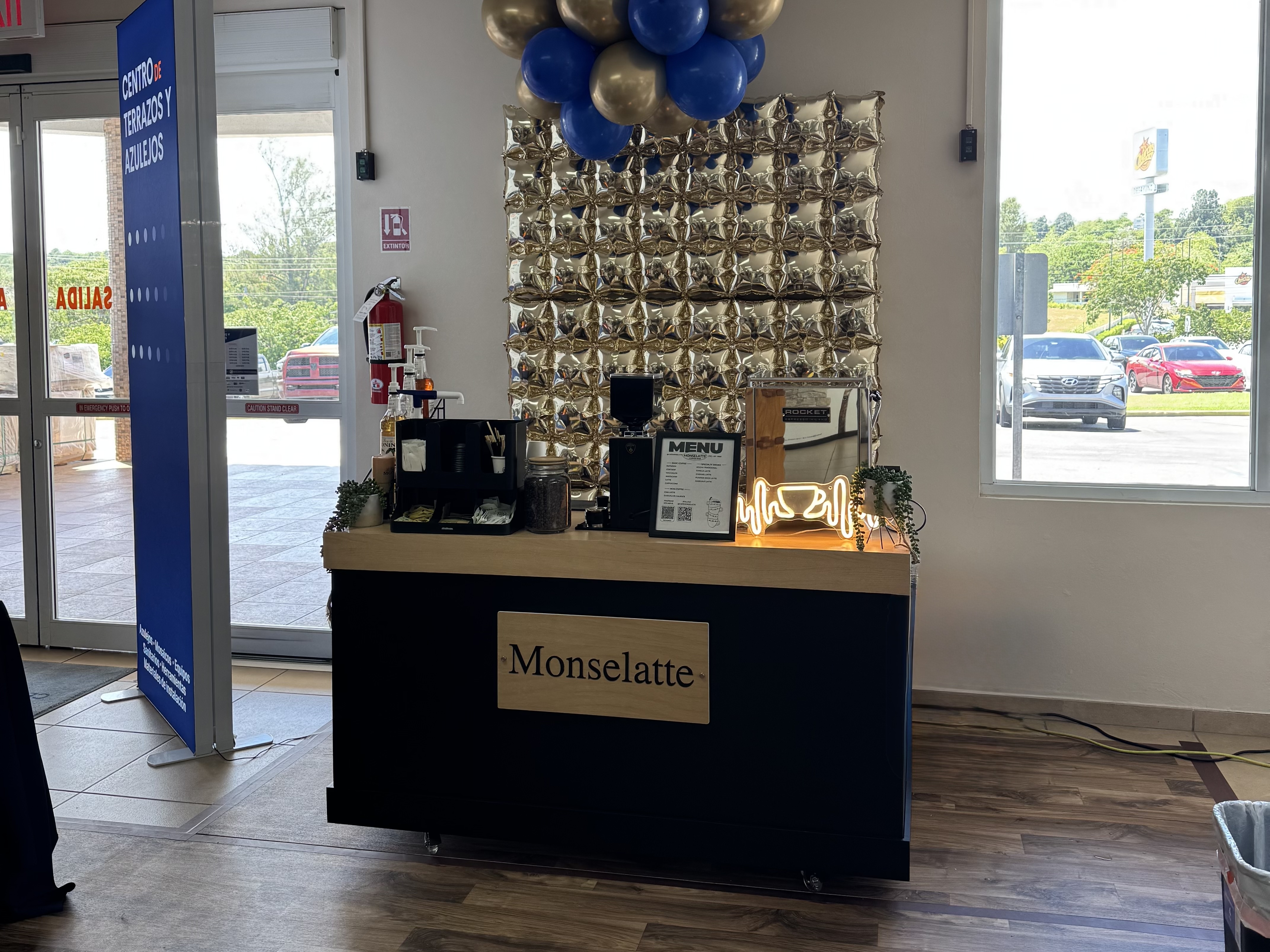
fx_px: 880
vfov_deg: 56.8
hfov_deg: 71.6
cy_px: 476
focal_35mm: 24
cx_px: 635
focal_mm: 6.76
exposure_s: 1/120
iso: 80
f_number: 1.78
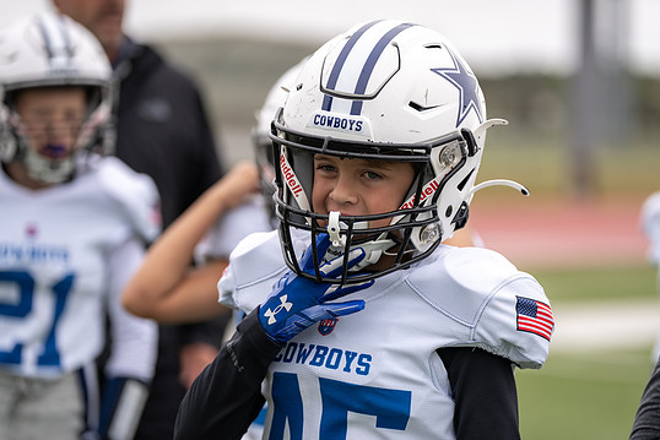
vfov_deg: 9.0
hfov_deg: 13.4
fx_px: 2806
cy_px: 232
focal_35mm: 153
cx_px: 336
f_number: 2.8
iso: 100
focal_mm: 142
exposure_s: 1/400
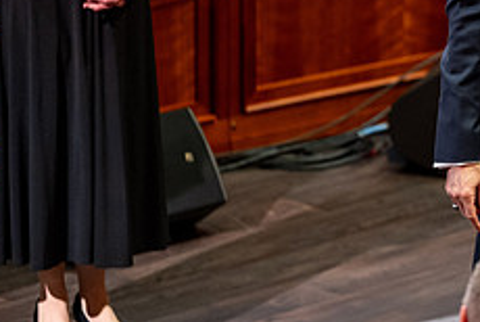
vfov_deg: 2.7
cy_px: 55
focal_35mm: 504
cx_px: 574
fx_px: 6728
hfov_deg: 4.1
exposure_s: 1/200
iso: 1600
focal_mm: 200
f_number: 2.8
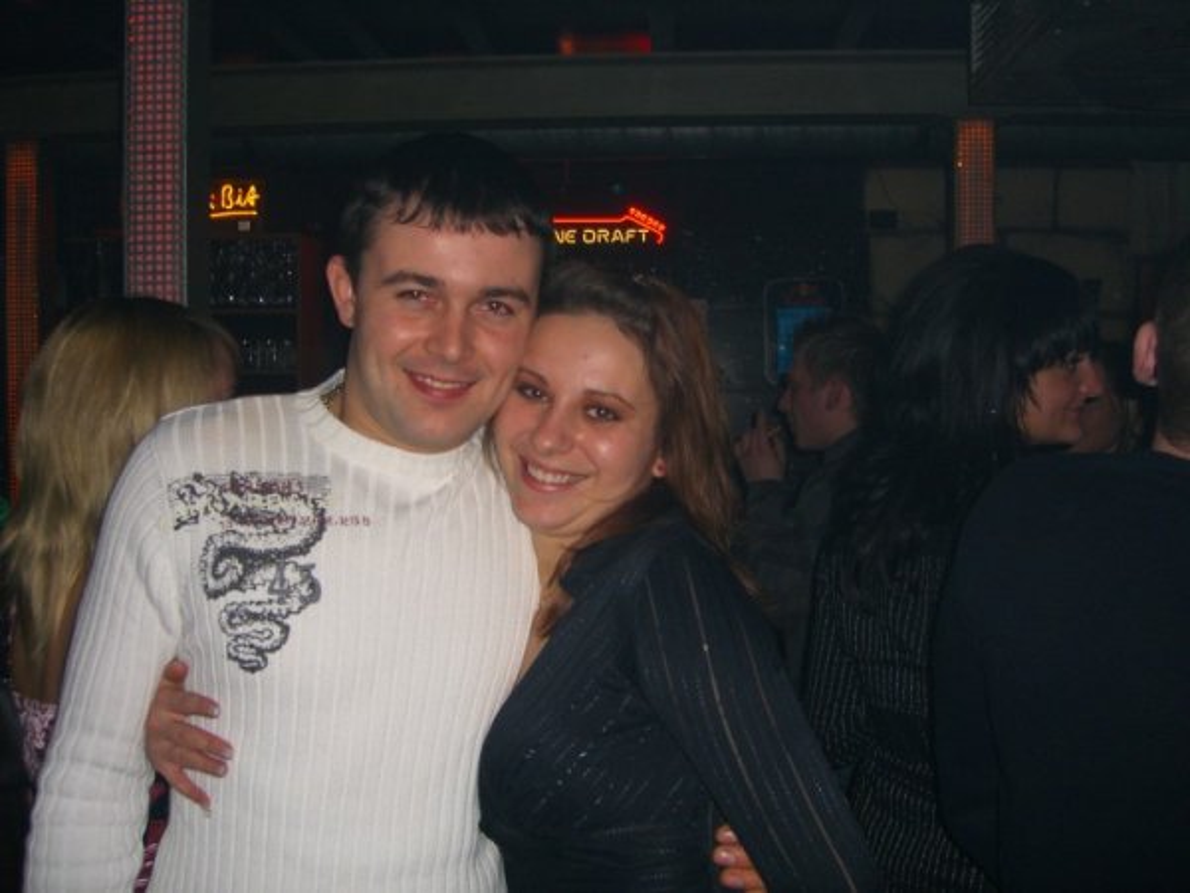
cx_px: 595
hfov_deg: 49.0
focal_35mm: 38
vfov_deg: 37.7
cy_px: 446
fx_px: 1306
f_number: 2.8
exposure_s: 1/60
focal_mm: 7.9
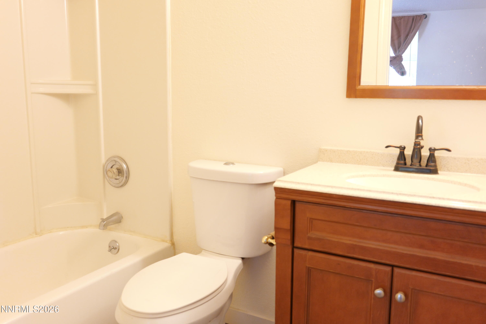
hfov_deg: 60.3
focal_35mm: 31
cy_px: 162
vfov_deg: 42.3
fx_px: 418
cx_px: 243
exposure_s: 1/60
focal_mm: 31
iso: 3200
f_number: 5.6
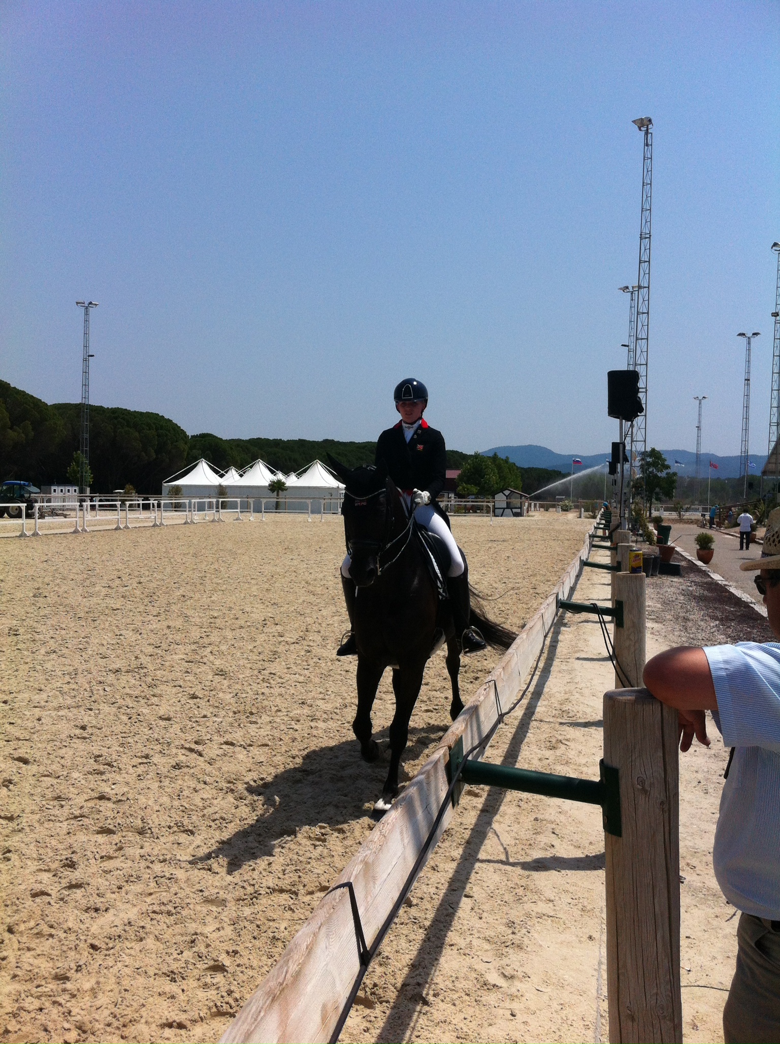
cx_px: 390
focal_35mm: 35
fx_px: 1054
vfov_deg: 52.7
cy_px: 522
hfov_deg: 40.6
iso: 80
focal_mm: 3.85
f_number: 2.8
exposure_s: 1/3352
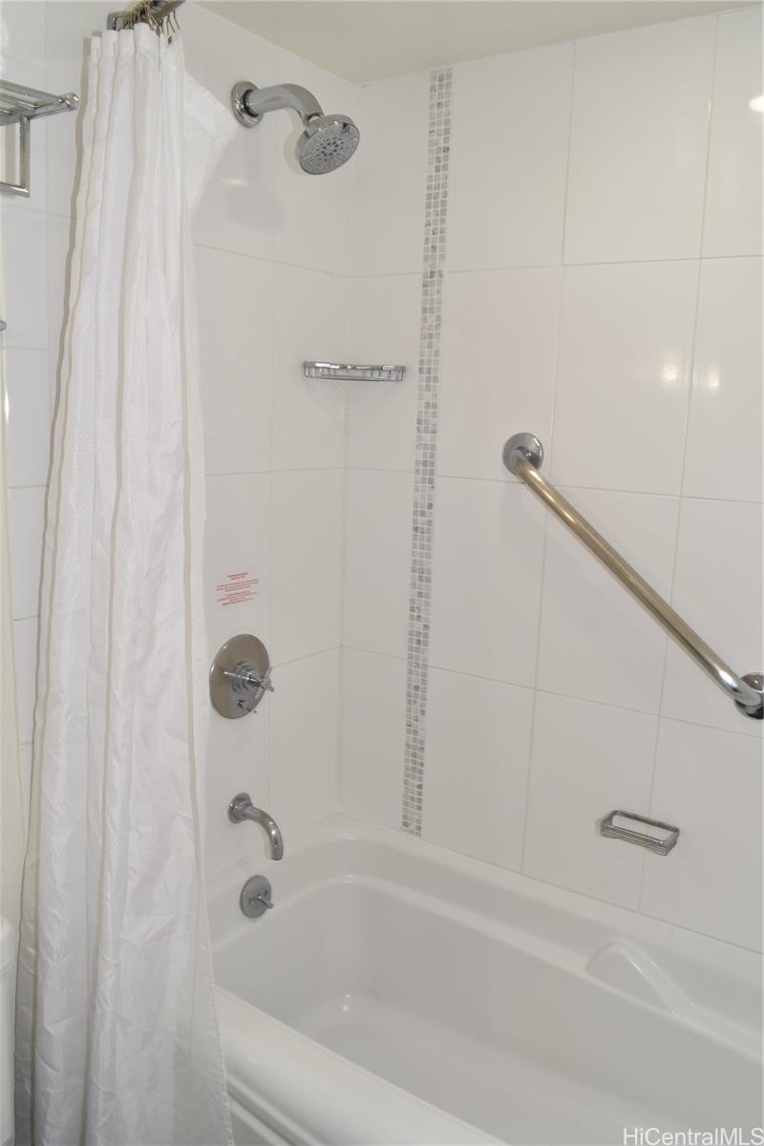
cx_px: 382
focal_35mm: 27
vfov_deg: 67.4
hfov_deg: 47.9
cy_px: 573
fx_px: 859
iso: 100
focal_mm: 18
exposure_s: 1/2
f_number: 14
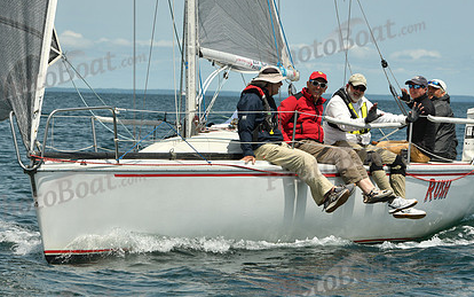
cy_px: 118
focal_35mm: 214
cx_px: 206
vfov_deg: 6.1
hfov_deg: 9.8
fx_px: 2765
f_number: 9
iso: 320
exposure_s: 1/1250
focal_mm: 150
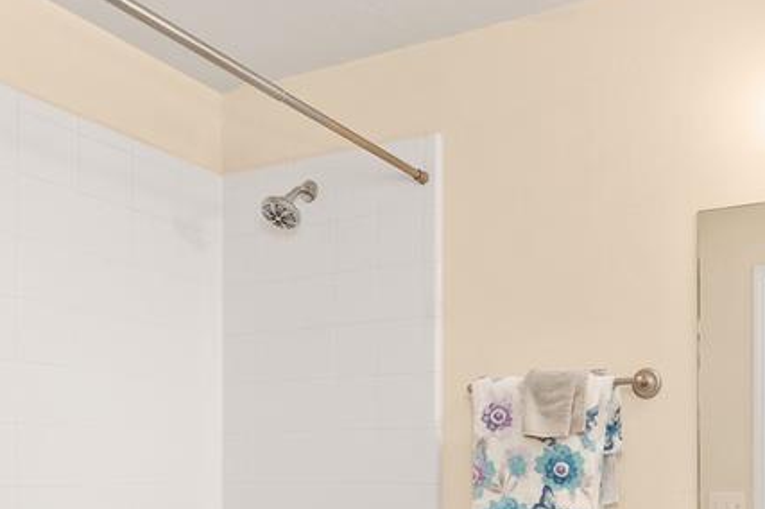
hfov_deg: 50.0
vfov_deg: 34.1
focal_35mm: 37
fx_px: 785
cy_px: 453
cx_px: 570
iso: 1600
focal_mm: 15.4
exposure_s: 1/30
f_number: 7.1
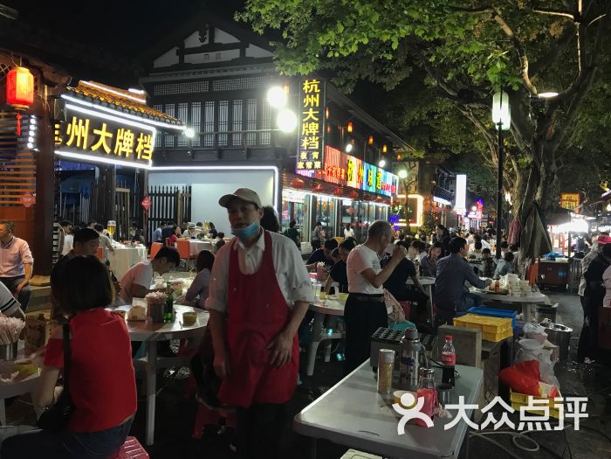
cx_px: 306
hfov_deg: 63.4
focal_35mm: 28
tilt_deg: +0.7
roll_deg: -1.3
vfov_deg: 49.7
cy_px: 230
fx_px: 494
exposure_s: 1/17
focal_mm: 3.99
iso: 50
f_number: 1.8
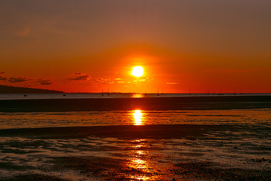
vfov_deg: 19.1
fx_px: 537
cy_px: 90
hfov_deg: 28.3
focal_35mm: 71
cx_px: 136
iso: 200
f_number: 10
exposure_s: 1/8000
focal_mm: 70
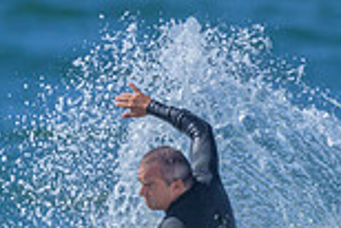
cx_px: 66
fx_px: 40019
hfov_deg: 0.5
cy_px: 340
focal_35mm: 4221
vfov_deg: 0.3
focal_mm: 1120
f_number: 9
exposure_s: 1/4000
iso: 1100
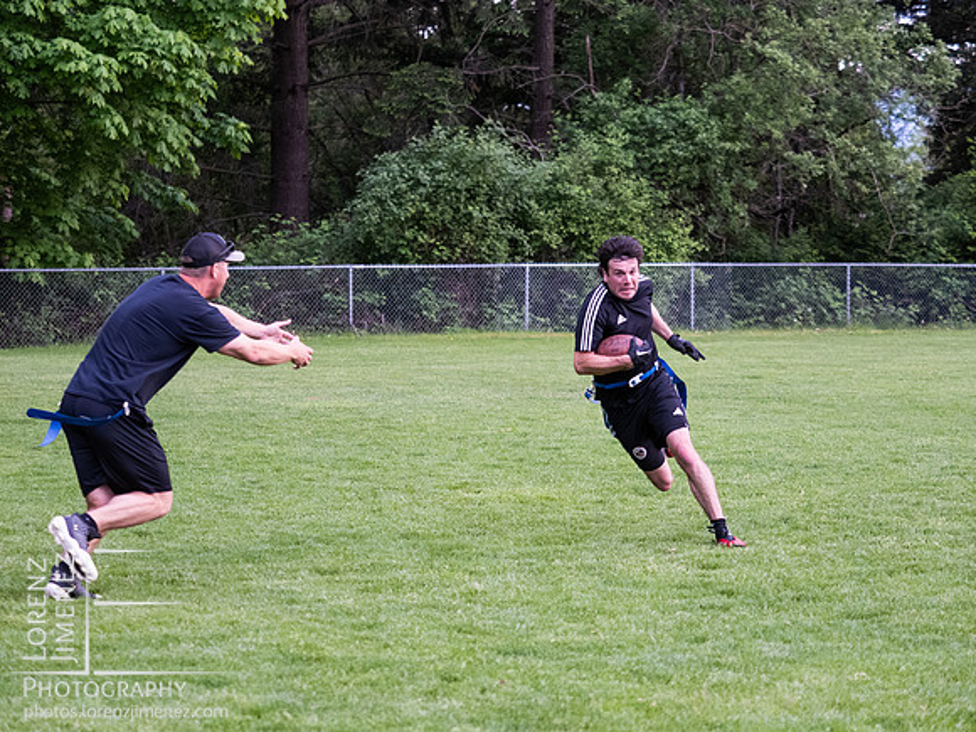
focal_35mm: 114
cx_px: 488
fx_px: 3214
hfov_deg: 17.3
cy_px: 366
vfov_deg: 13.0
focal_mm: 57
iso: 1600
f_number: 2.8
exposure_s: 1/1250
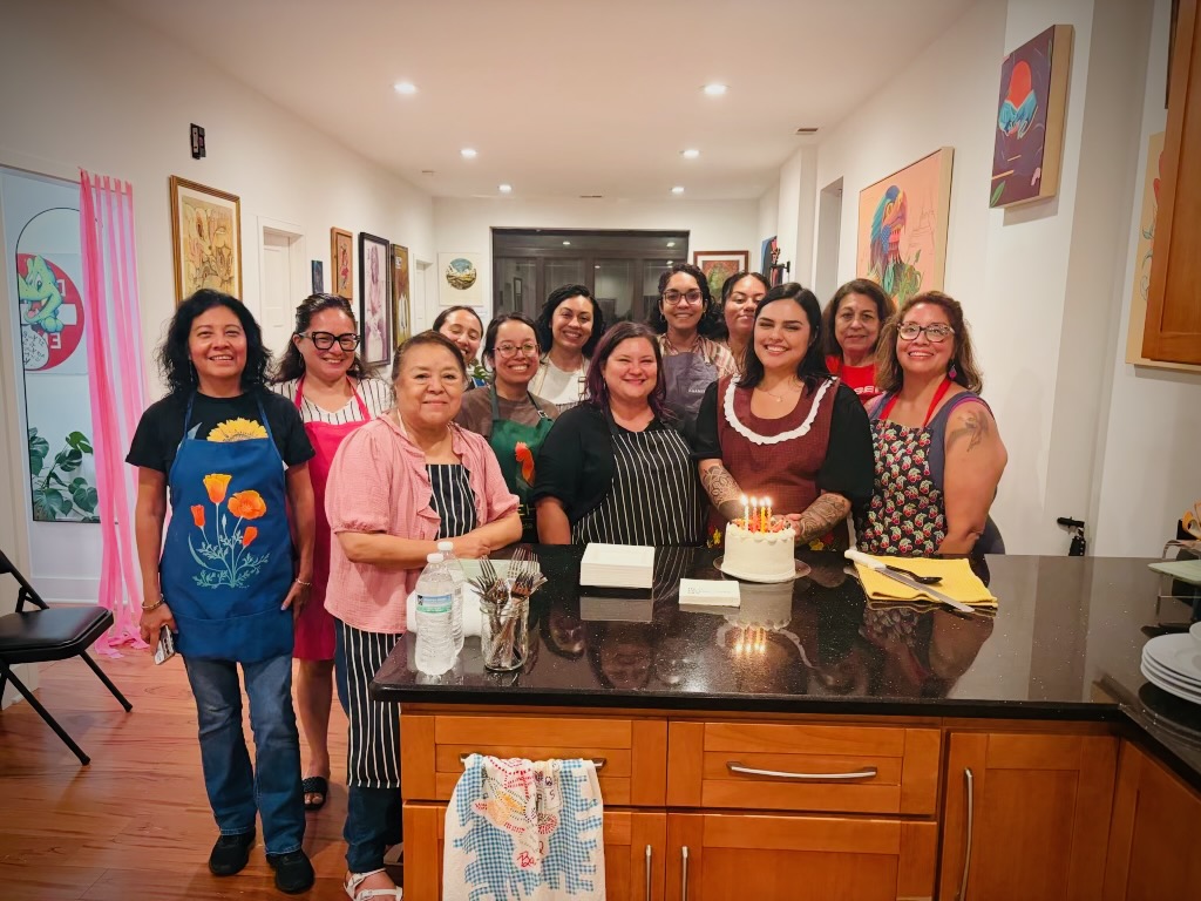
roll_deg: +0.2
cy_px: 450
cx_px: 600
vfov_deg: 53.1
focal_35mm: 26
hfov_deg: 67.3
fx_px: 902
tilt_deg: -8.8
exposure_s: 1/59
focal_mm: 5.96
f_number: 1.6
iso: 400
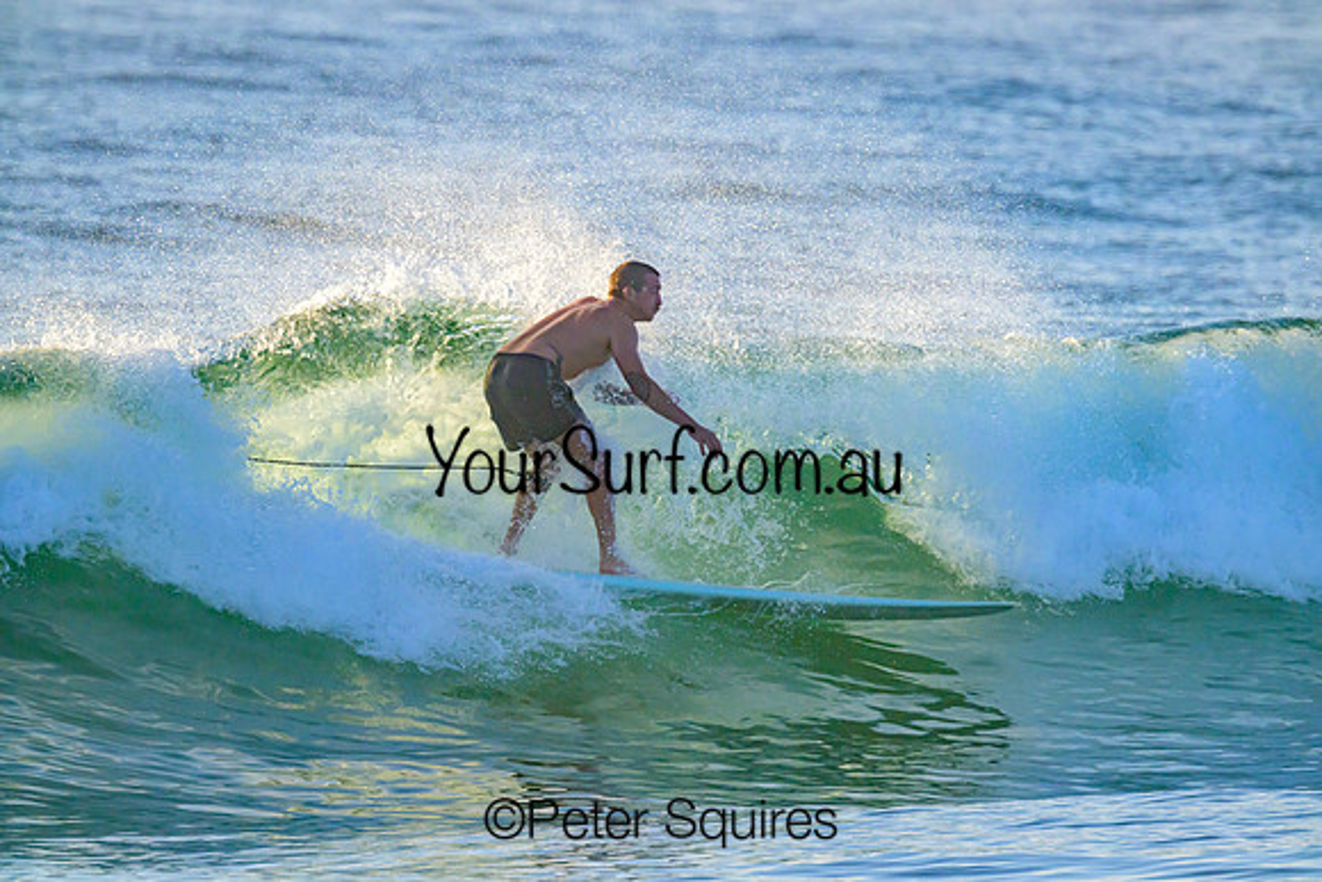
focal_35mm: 630
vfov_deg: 2.2
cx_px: 661
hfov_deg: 3.3
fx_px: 23139
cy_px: 441
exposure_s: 1/2000
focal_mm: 630
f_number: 11
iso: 1400
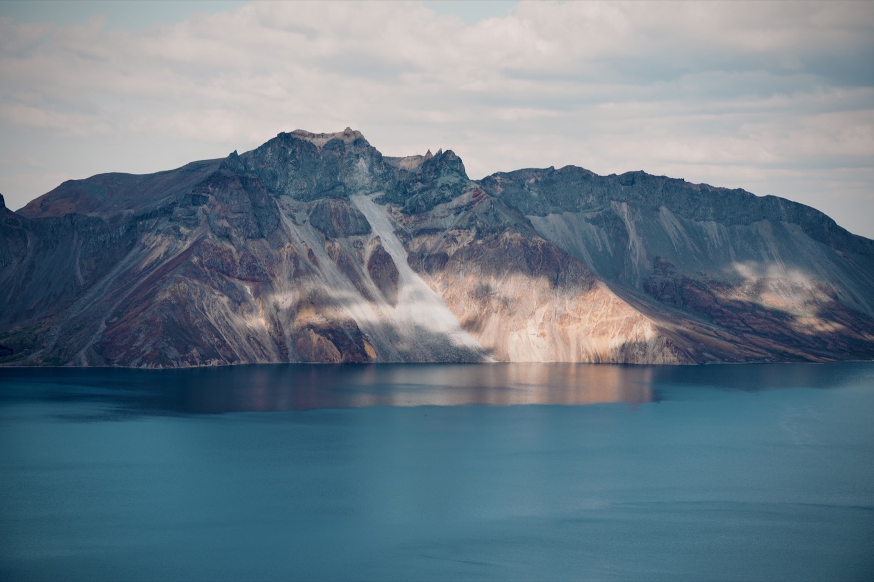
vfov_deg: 17.3
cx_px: 437
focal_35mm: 79
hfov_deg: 25.7
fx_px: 1917
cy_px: 291
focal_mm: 79
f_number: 8
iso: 100
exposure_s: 1/320
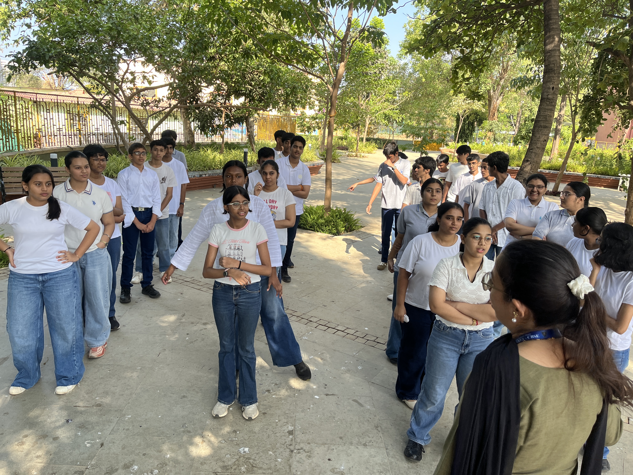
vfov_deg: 53.1
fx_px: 475
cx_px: 316
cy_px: 238
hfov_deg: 67.3
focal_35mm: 26
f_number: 1.6
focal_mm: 5.1
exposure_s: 1/389
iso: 50
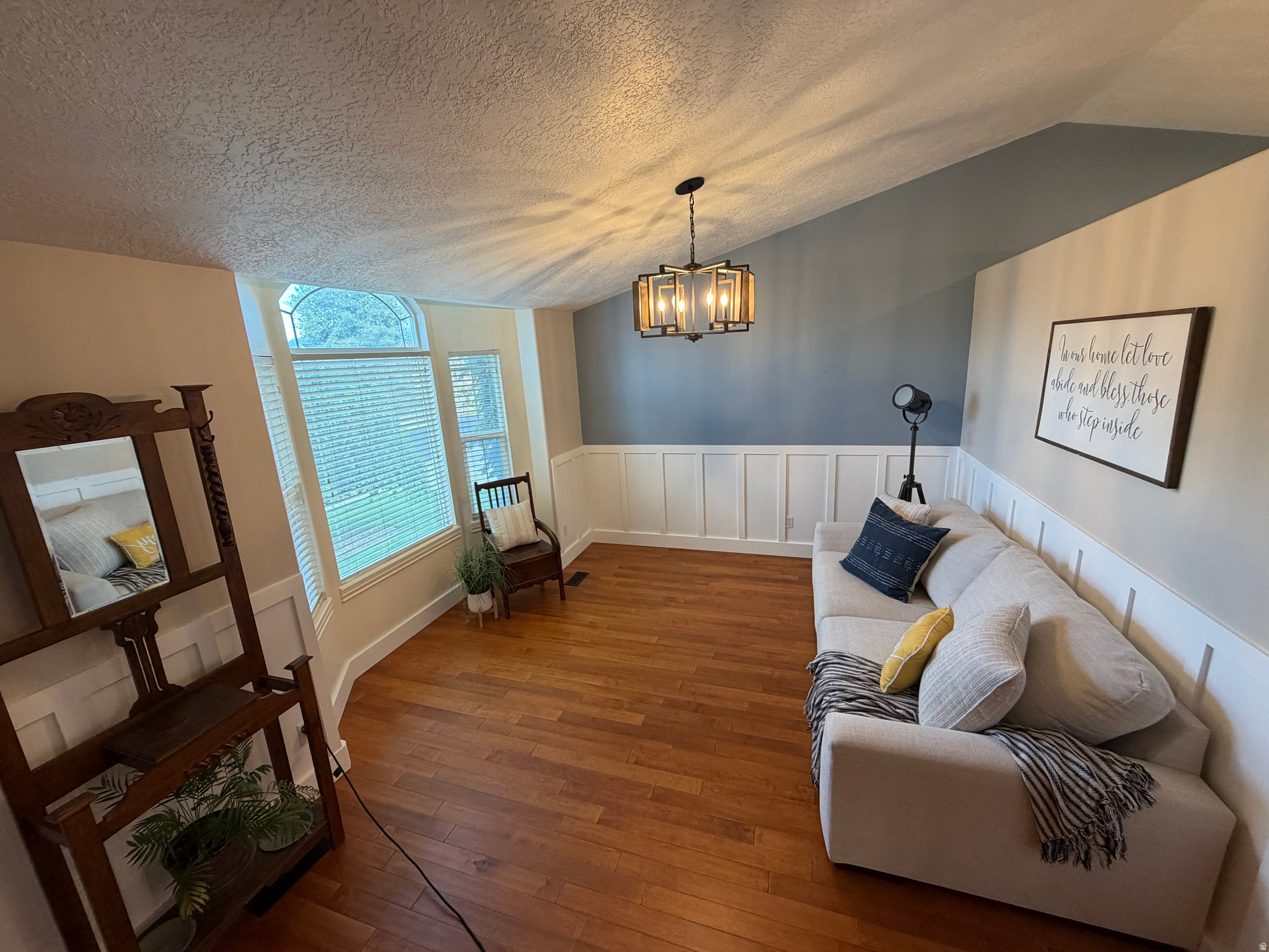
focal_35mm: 14
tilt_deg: -13.4
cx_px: 634
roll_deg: +3.4
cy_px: 476
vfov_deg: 85.7
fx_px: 513
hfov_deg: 102.1
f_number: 2.2
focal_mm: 2.22
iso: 200
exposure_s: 1/60
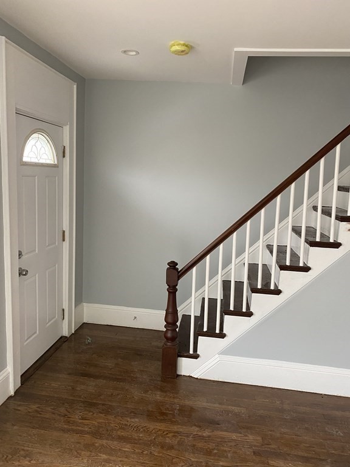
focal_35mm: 26
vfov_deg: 67.3
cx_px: 175
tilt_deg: -9.3
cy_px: 234
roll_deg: -2.5
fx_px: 351
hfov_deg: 53.1
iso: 160
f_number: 1.8
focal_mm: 4.25
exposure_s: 1/60
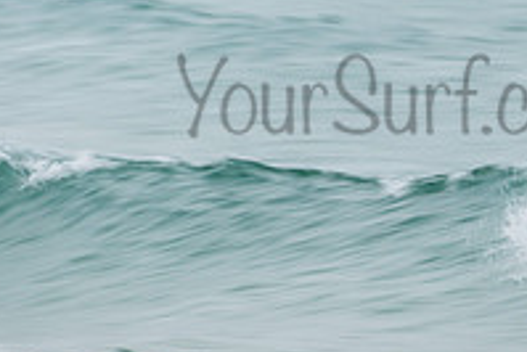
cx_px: 623
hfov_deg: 1.2
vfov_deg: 0.8
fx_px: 26105
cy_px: 188
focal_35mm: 1782
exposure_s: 1/25
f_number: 7.1
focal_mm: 500
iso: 64
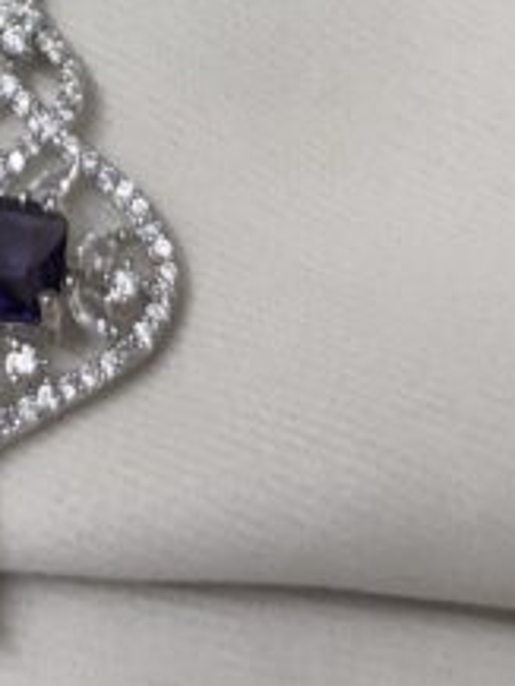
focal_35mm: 64
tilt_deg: -47.3
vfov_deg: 27.3
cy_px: -100
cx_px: -54
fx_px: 1268
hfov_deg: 21.7
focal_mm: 5.96
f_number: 1.6
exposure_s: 1/50
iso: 400
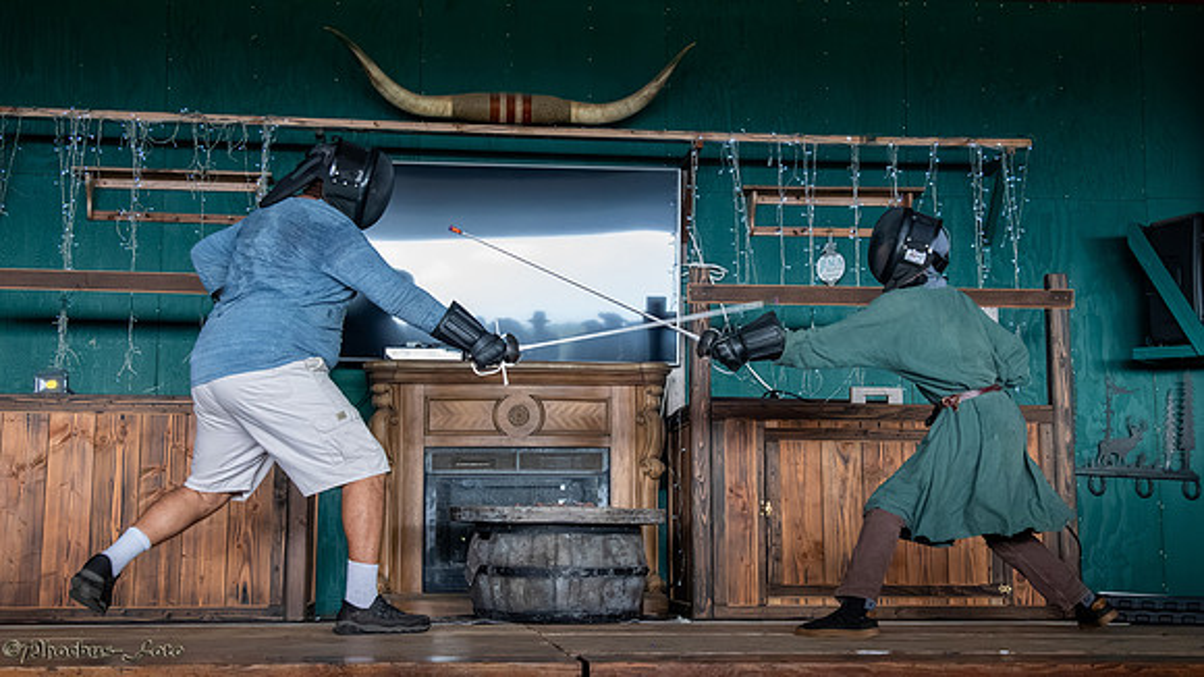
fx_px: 1655
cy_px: 332
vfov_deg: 23.1
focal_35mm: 52
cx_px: 608
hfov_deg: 40.0
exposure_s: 1/320
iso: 8000
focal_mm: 40
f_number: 5.6
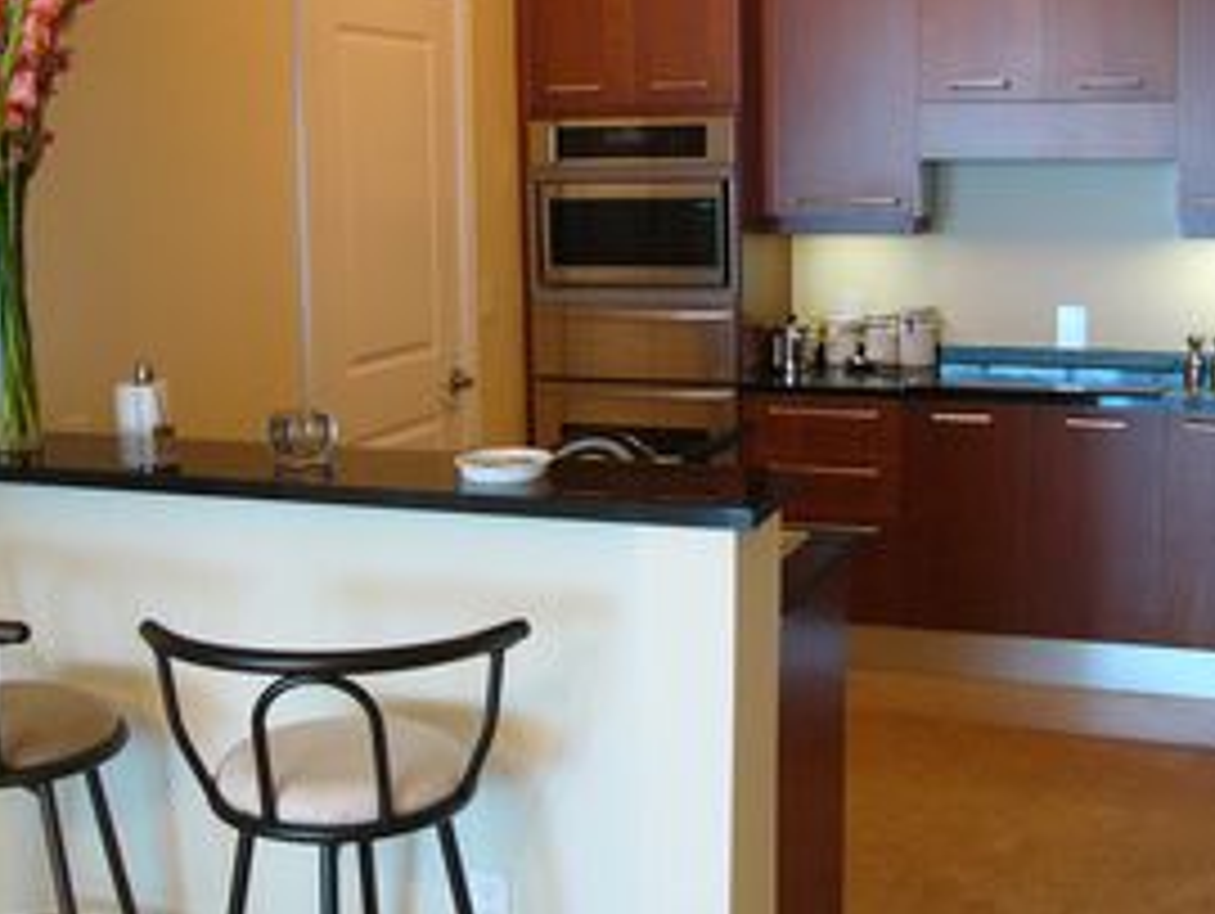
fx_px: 1721
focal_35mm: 49
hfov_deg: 38.9
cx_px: 634
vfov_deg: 29.7
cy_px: 387
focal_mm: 6
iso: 200
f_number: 2.8
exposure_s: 1/30
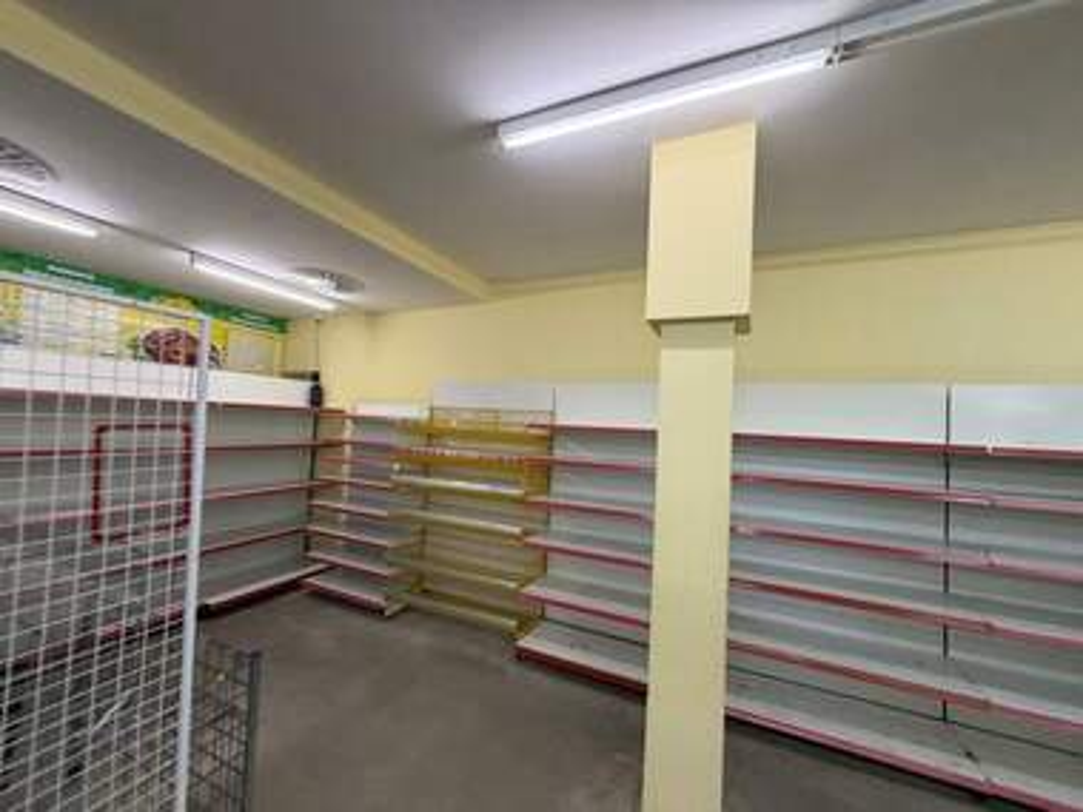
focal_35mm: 14
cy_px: 406
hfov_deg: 102.1
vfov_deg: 85.7
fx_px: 438
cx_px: 542
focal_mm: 2.22
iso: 160
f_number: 2.2
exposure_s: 1/100
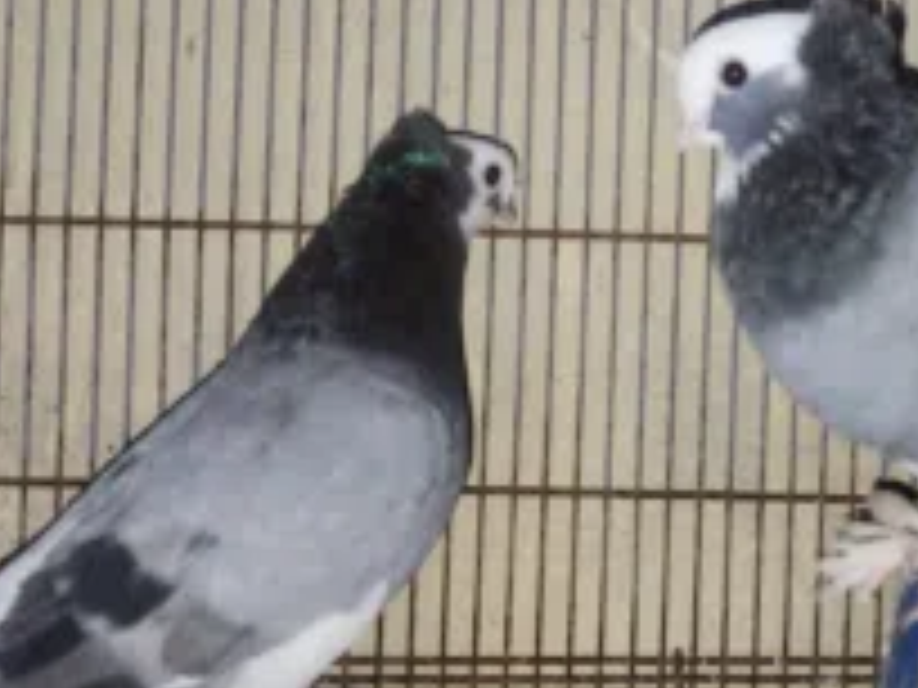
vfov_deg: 31.9
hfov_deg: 40.8
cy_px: 234
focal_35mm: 45
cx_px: 693
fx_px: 1193
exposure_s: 1/50
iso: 32
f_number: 1.8
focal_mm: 6.4
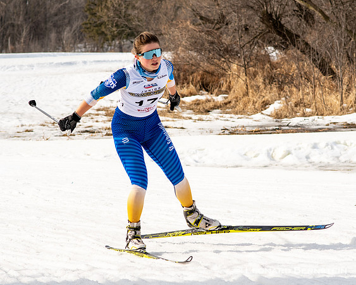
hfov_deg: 13.4
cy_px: 142
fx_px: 1512
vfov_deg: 10.7
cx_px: 195
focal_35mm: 144
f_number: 5.6
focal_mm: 85
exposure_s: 1/2000
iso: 400
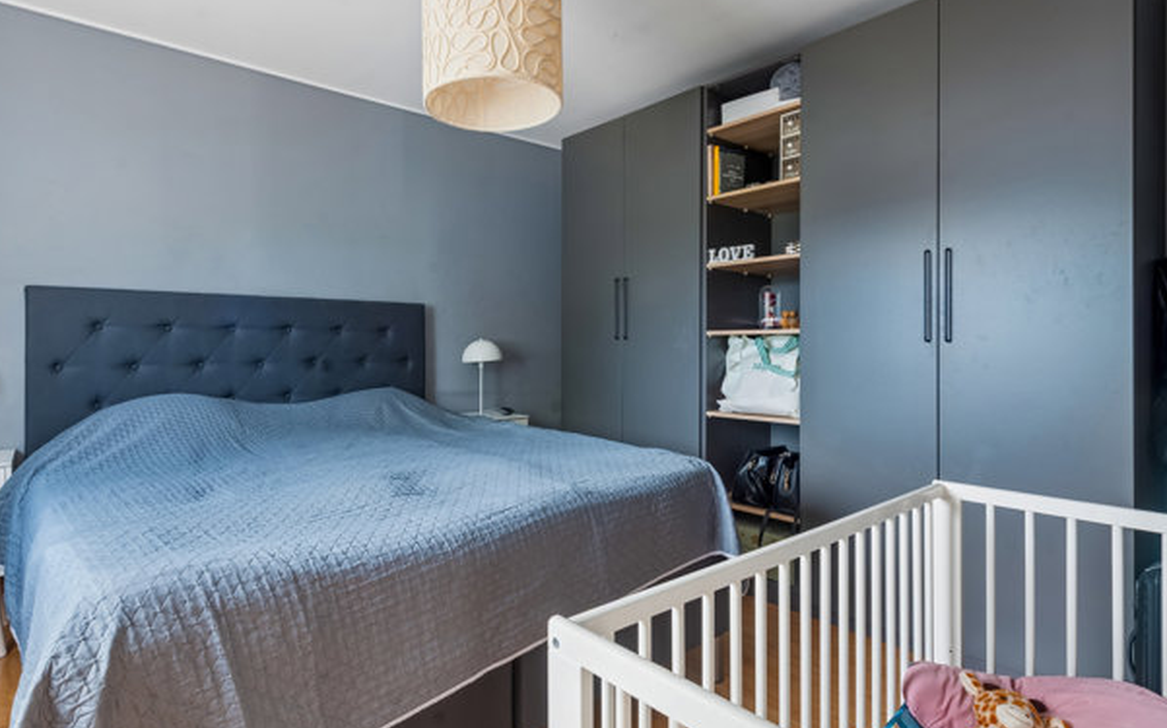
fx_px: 604
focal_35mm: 19
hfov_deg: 87.8
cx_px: 530
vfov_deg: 62.1
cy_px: 383
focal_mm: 14
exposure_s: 1/4
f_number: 10
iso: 250
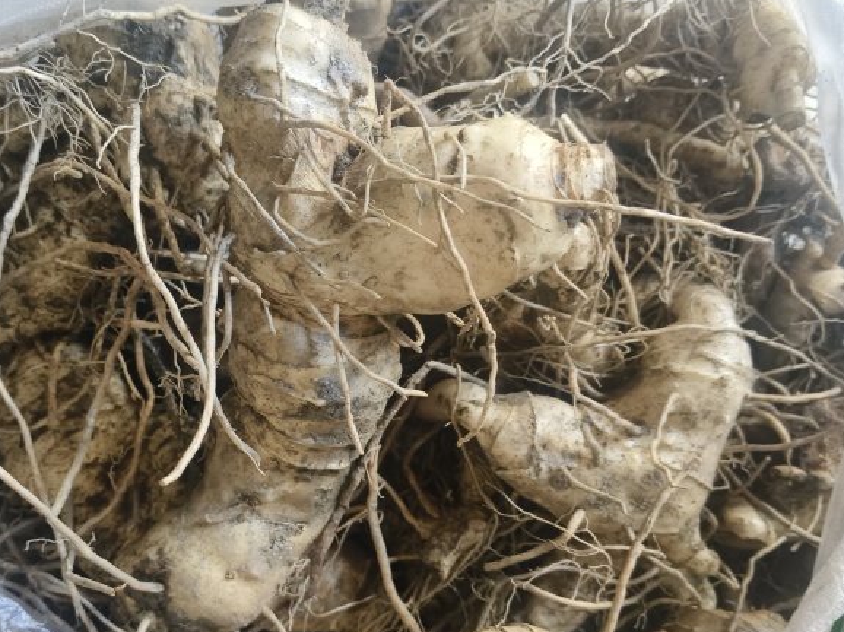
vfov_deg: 39.3
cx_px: 317
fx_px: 877
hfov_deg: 50.9
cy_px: 403
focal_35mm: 36
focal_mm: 4.84
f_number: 1.79
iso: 844
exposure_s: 1/50
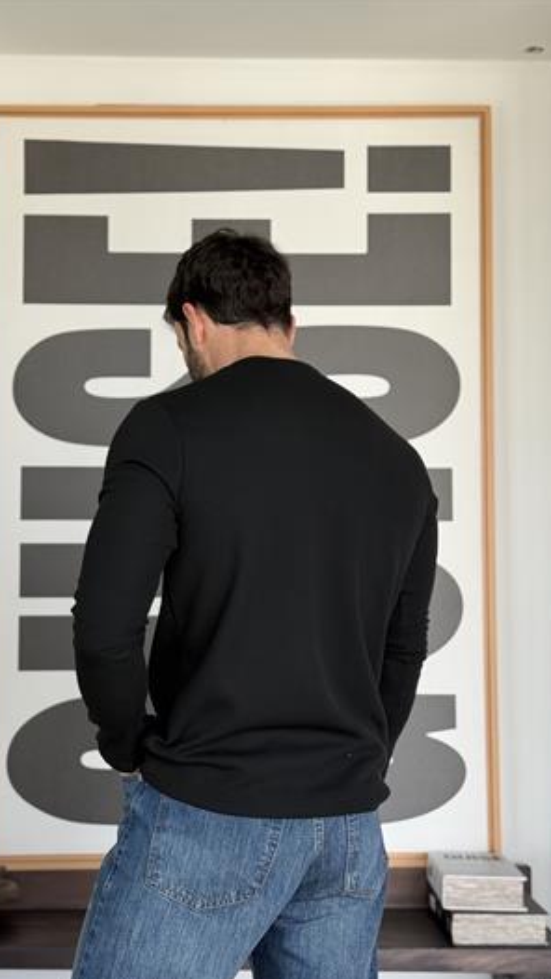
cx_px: 235
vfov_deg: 39.2
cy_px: 490
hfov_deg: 22.6
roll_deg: -0.5
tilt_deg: +3.8
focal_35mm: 53
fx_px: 1376
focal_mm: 6.76
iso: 50
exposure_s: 1/132
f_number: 1.78
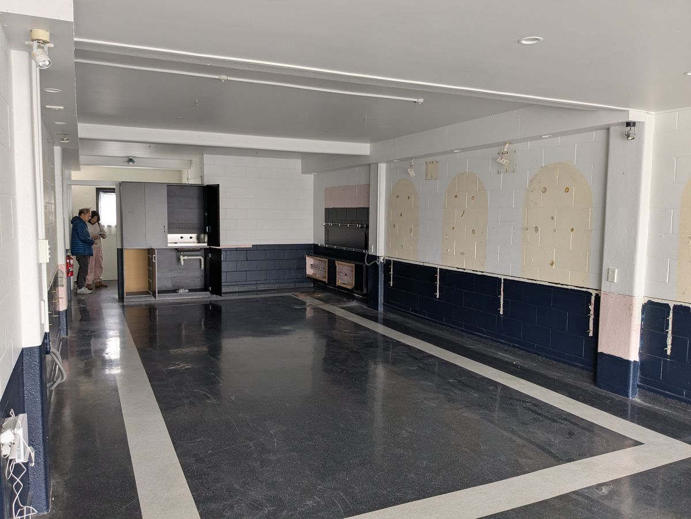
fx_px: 539
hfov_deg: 65.3
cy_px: 260
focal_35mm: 27
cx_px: 346
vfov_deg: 51.4
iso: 110
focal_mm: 4.38
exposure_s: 1/25
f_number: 1.73
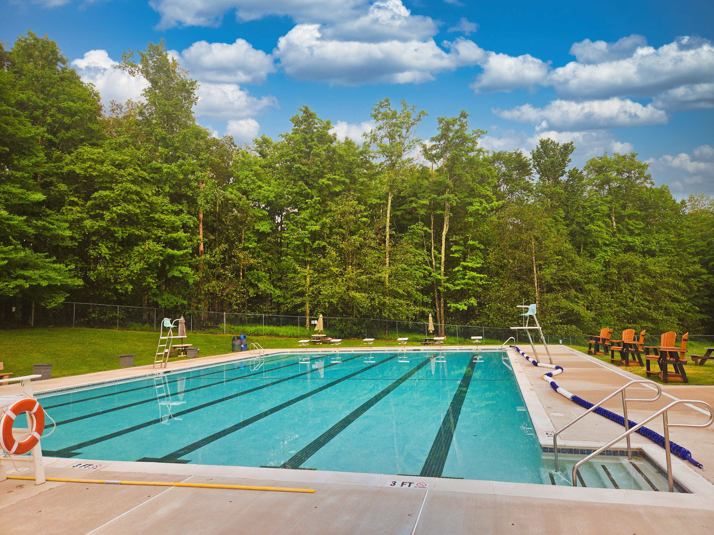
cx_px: 357
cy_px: 268
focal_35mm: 23
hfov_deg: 73.9
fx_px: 474
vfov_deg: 58.9
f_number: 1.8
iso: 125
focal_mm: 5.4
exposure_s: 1/180
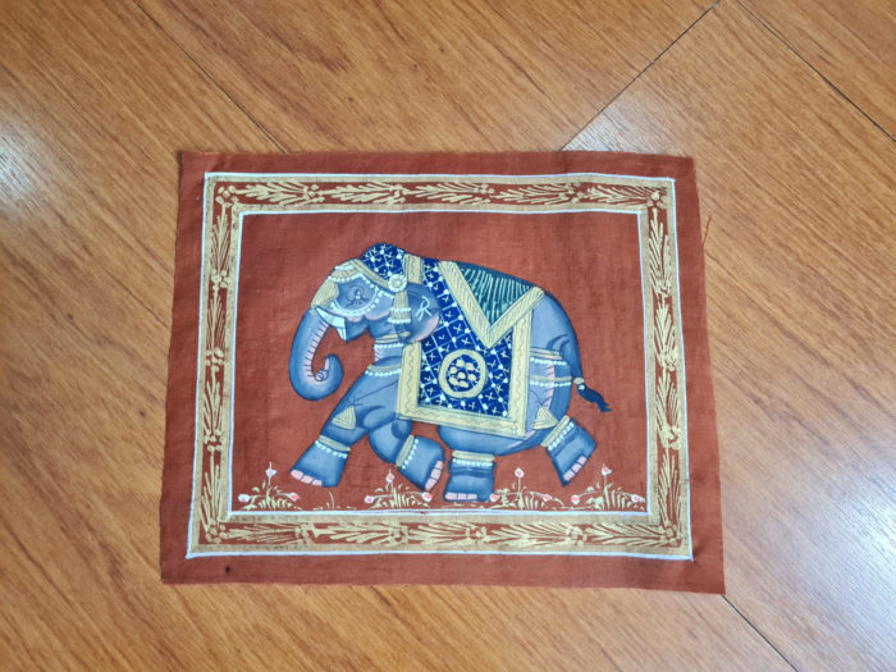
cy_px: 336
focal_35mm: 26
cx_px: 448
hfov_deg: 67.3
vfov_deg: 53.1
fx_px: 673
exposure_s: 1/40
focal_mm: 5.4
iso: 200
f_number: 1.8
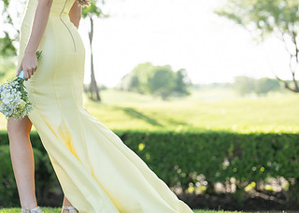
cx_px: 56
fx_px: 815
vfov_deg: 14.9
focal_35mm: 96
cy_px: 64
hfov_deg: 20.5
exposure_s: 1/1000
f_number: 1.8
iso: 160
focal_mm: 50
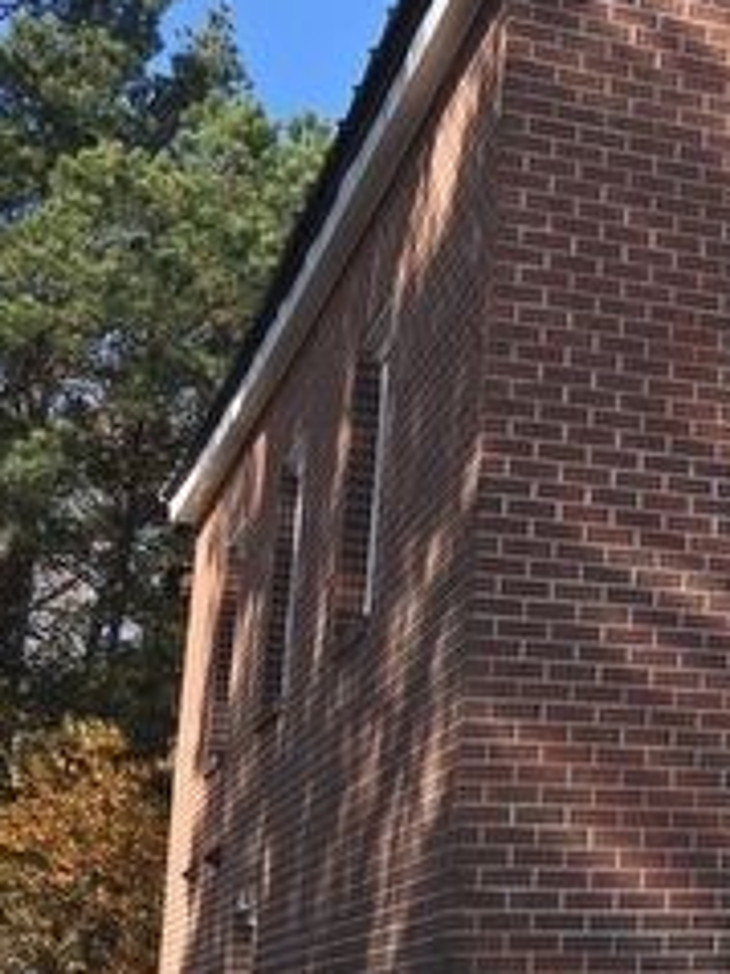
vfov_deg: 25.3
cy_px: 575
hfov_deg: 16.7
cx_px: 1199
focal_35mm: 77
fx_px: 2167
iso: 25
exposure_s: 1/989
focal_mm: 5.4
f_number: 1.8
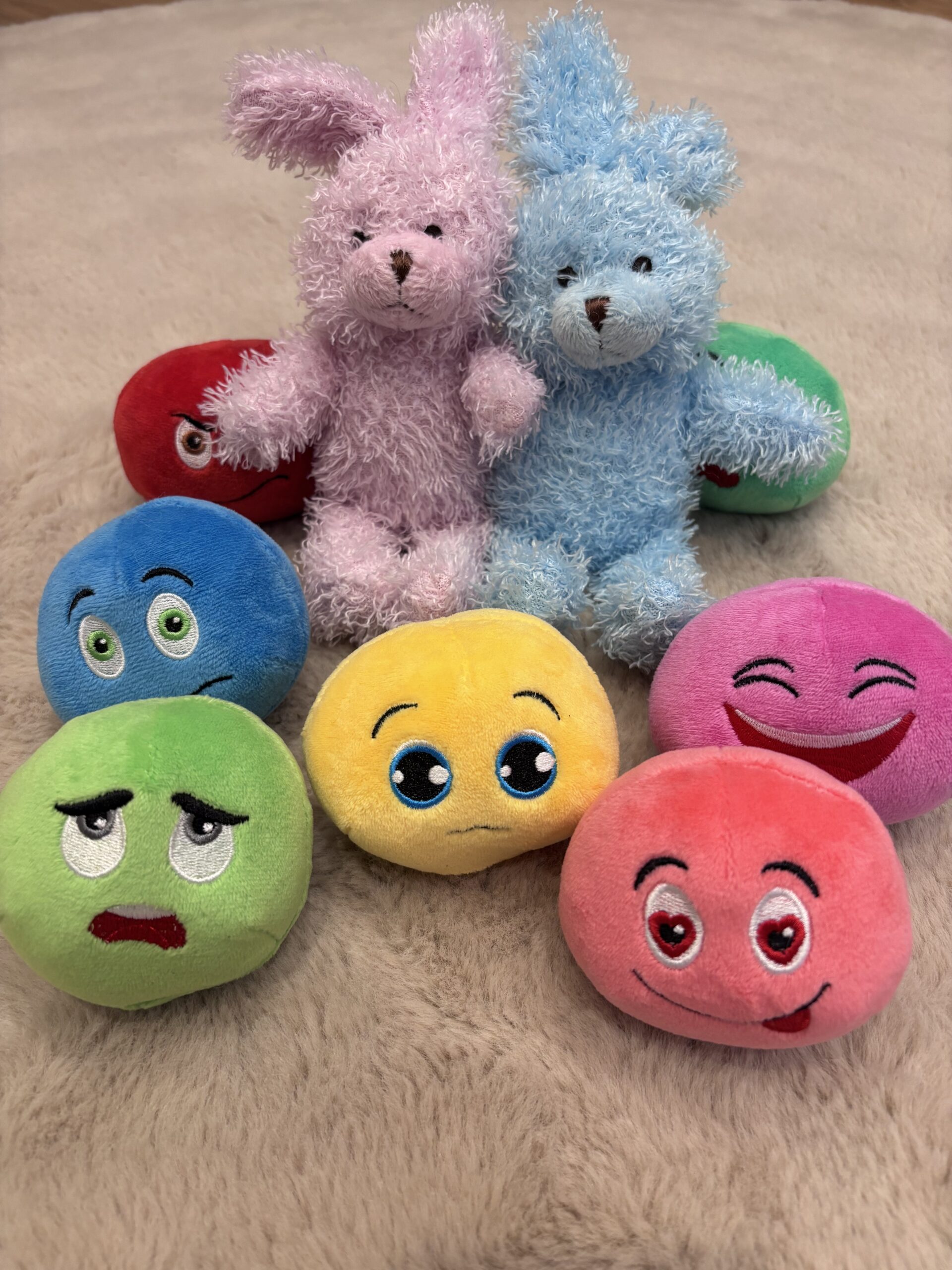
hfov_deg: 53.1
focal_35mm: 26
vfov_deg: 67.3
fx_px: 953
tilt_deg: -47.8
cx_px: 476
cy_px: 635
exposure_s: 1/50
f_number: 1.6
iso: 125
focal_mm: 5.96
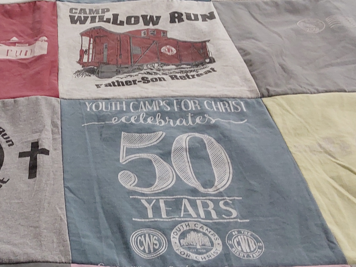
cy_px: 129
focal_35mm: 55
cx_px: 48
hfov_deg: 33.4
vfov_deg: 26.6
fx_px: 566
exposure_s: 1/60
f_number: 1.9
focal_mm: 2.91
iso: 80
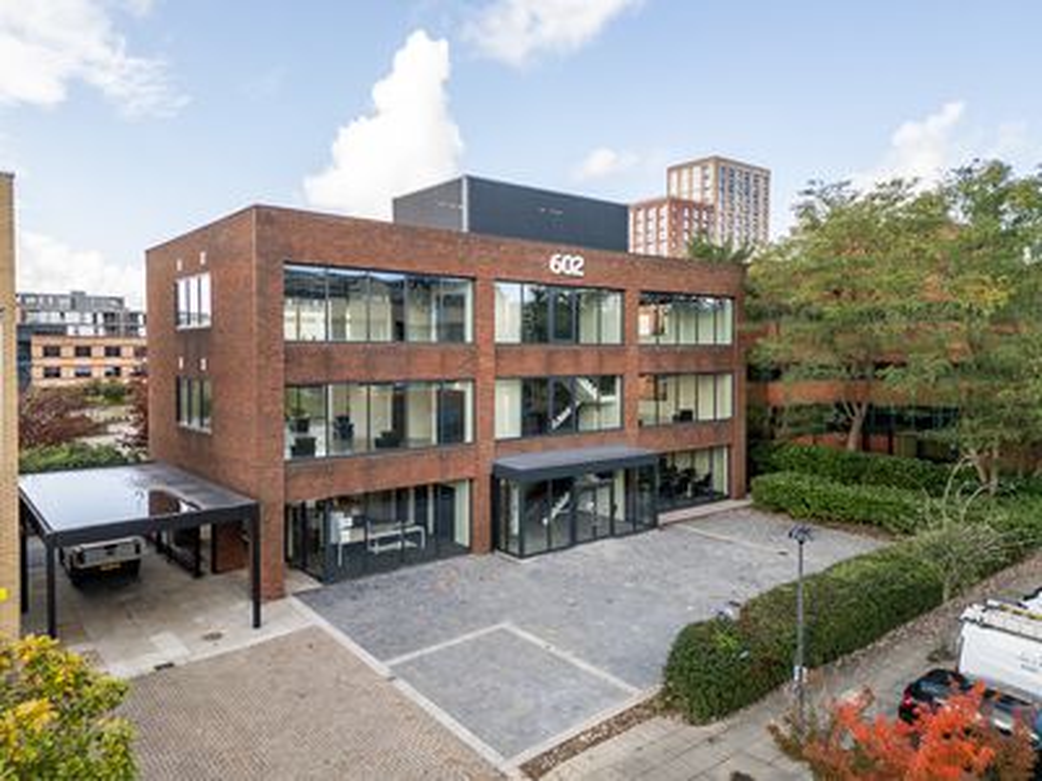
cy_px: 390
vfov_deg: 56.8
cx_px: 521
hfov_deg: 71.6
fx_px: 722
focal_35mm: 24
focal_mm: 6.72
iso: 100
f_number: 1.7
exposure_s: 1/1000
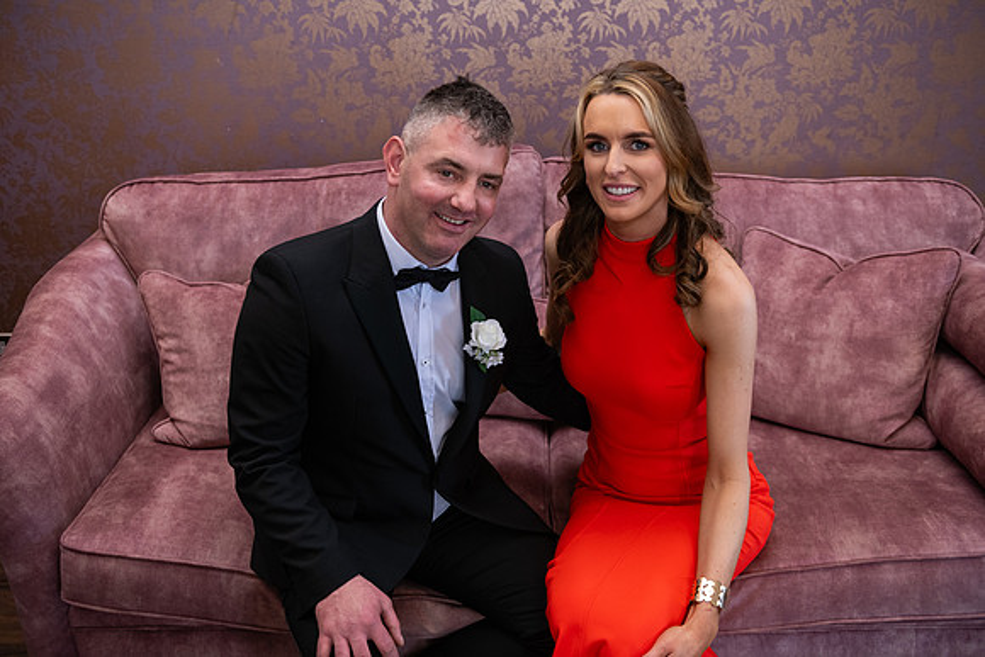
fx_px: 958
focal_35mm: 35
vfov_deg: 37.9
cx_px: 492
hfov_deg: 54.4
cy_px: 328
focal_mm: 35
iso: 800
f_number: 3.5
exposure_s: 1/160
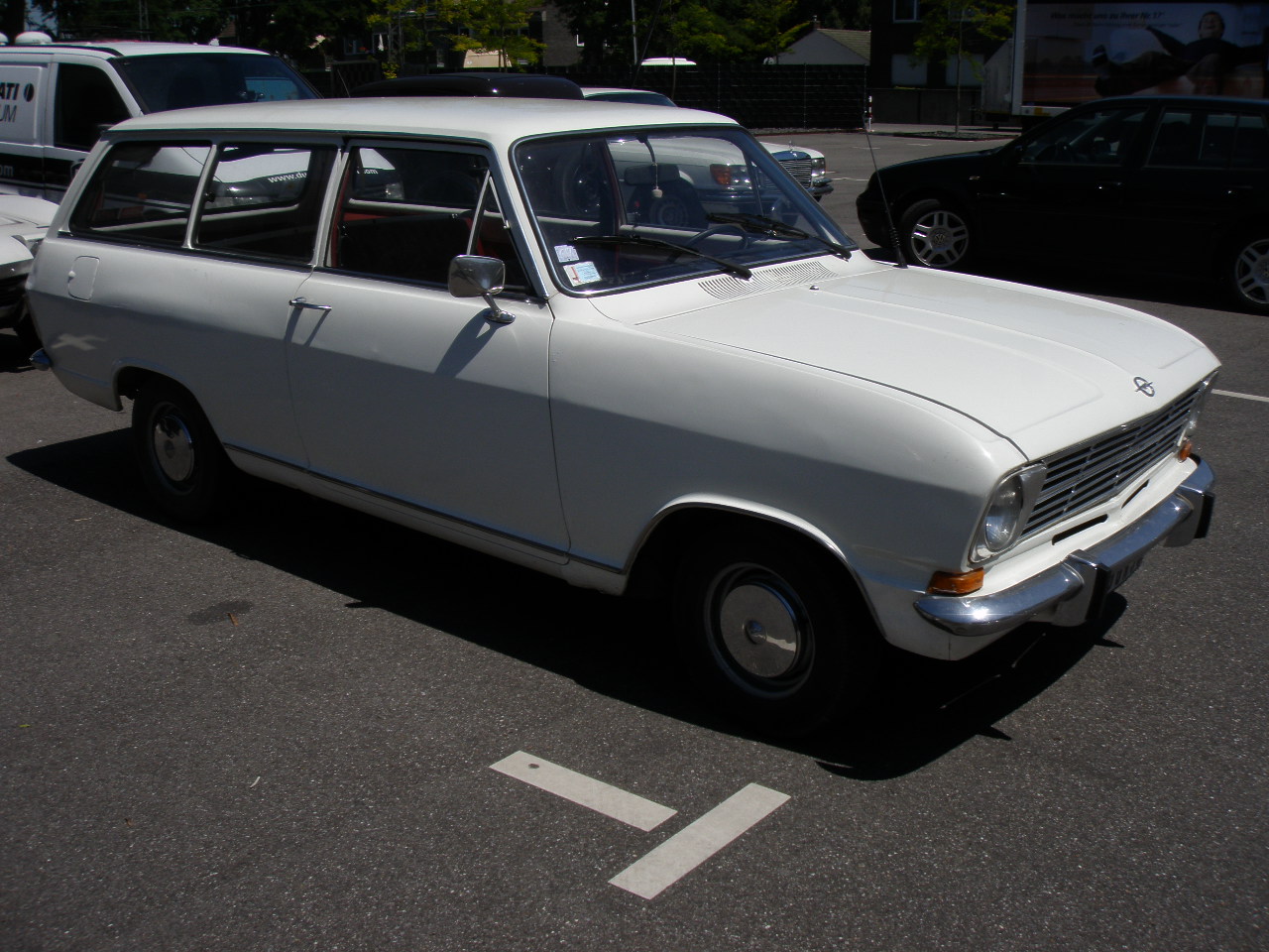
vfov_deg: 37.7
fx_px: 1393
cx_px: 634
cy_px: 476
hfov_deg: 49.0
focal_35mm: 38
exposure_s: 1/500
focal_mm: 6.7
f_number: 6.6
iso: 50
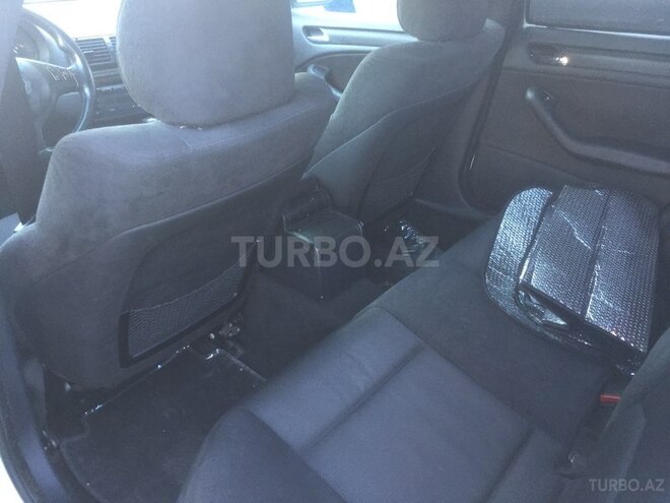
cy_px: 252
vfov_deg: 48.2
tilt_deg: -29.1
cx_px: 335
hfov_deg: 61.7
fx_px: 561
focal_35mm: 29
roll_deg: -1.2
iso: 160
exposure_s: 1/33
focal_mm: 4.15
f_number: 2.2
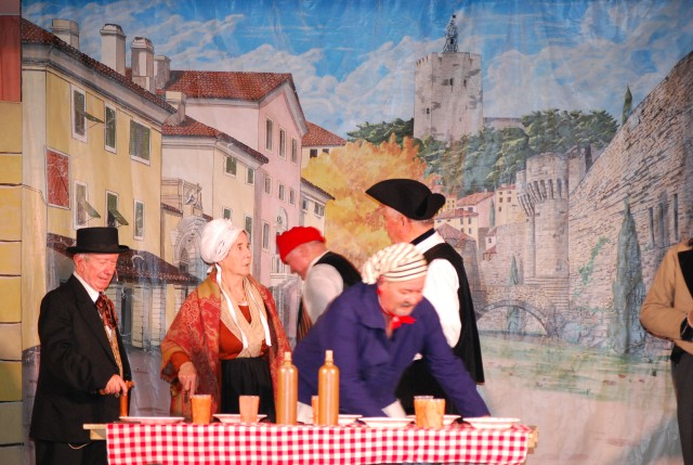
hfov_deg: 15.2
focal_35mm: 135
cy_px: 232
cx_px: 346
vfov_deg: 10.2
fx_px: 2603
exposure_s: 1/60
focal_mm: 90
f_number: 4.5
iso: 1000
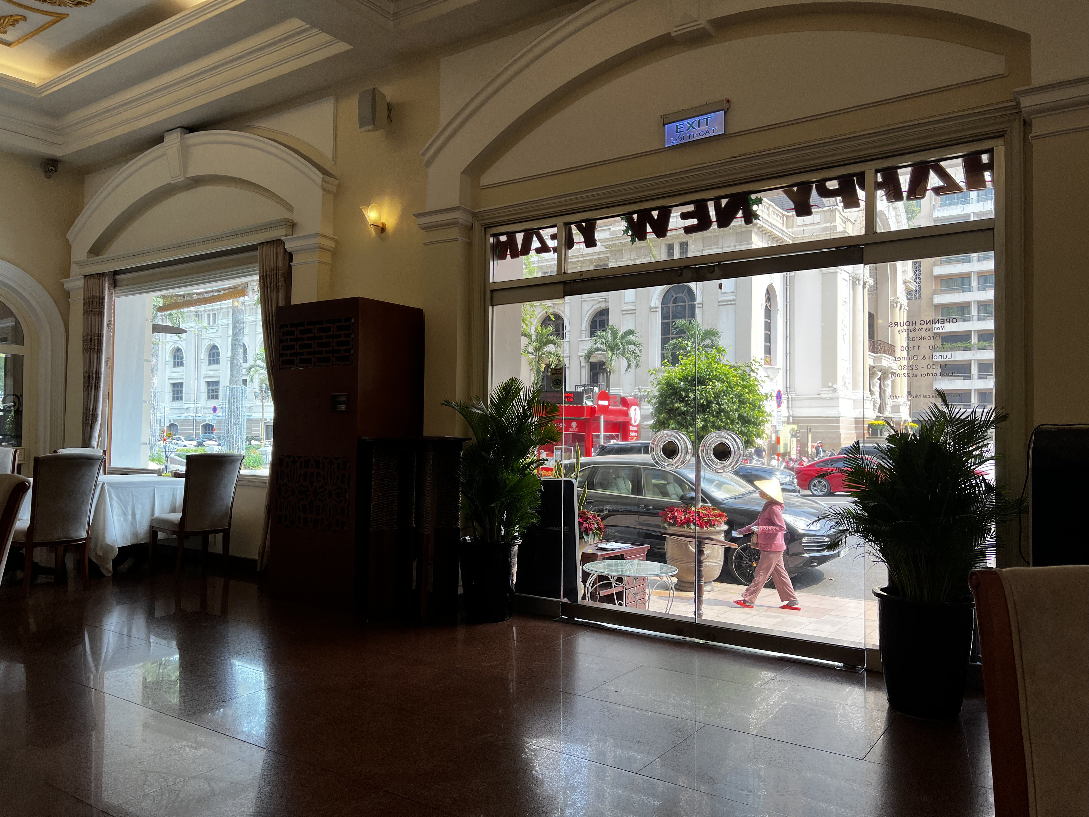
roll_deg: -0.3
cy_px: 408
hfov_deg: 67.3
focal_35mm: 26
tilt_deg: +1.9
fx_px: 818
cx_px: 544
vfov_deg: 53.1
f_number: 1.5
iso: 40
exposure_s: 1/183
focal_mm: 5.7
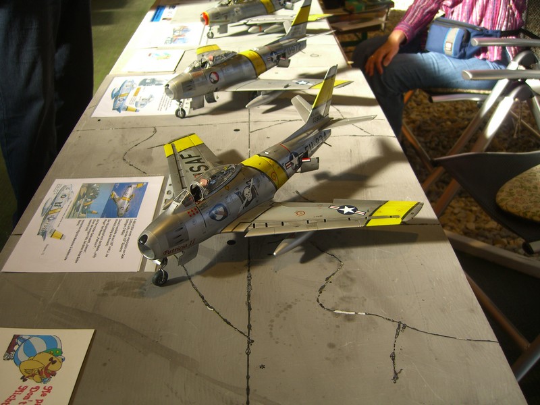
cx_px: 270
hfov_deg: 49.0
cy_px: 202
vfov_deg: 37.7
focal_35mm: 38
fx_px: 593
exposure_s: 1/125
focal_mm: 7.9
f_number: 2.8
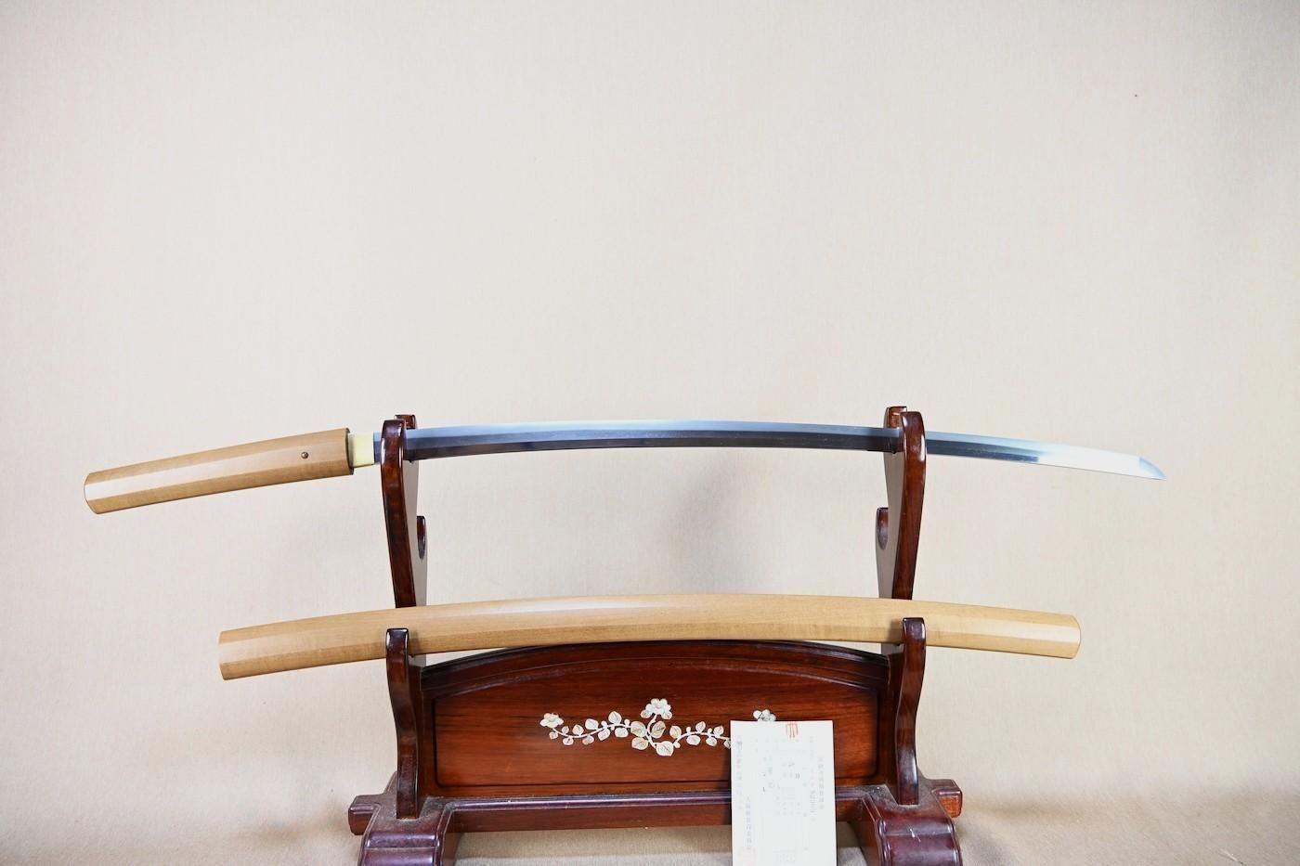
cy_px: 433
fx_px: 1056
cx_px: 650
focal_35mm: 29
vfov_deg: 44.6
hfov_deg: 63.2
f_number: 3.5
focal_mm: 19.5
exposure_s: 1/3
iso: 100
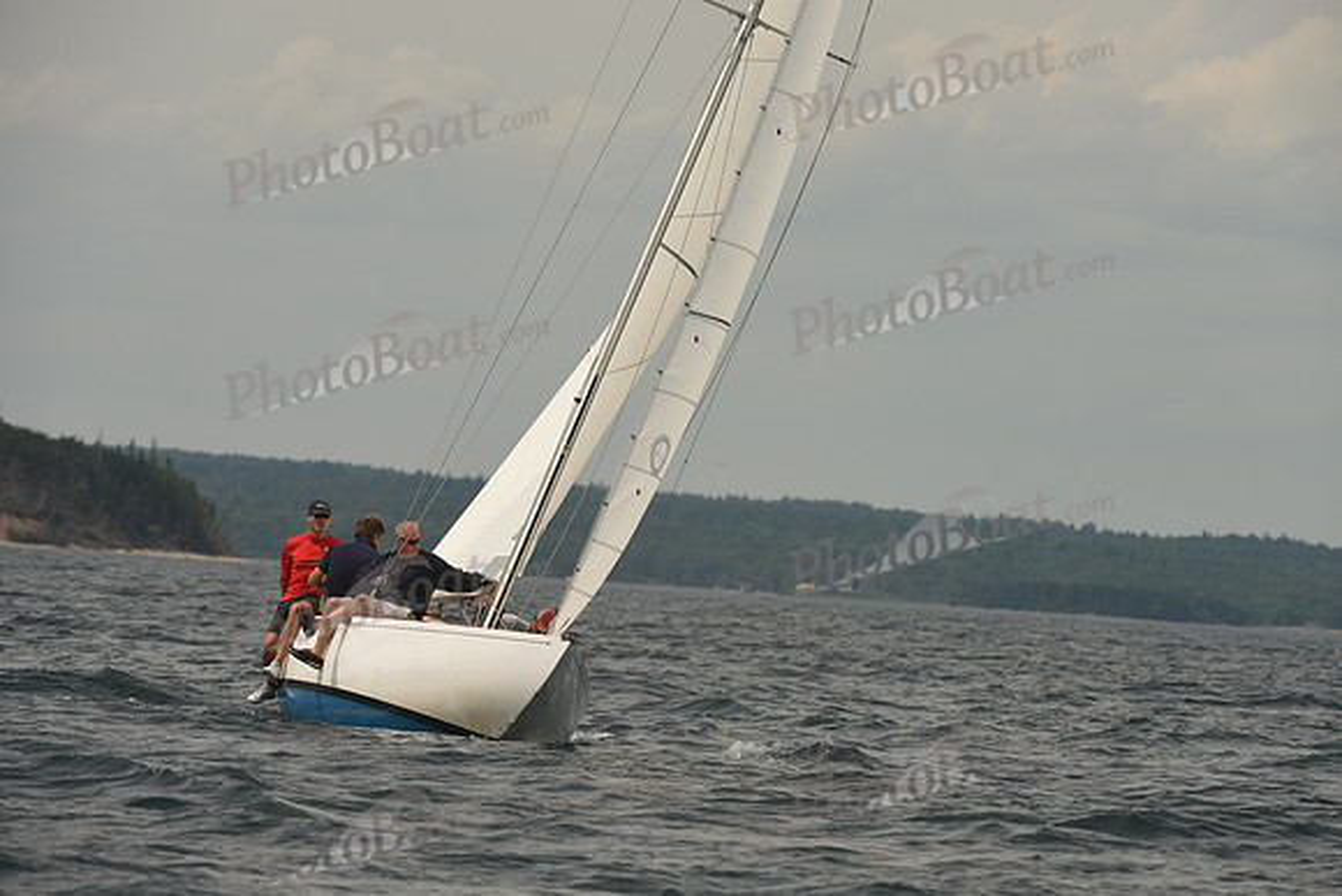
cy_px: 448
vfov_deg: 4.2
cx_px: 671
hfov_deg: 6.2
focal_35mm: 330
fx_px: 12304
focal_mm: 330
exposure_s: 1/1000
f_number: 8
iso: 250
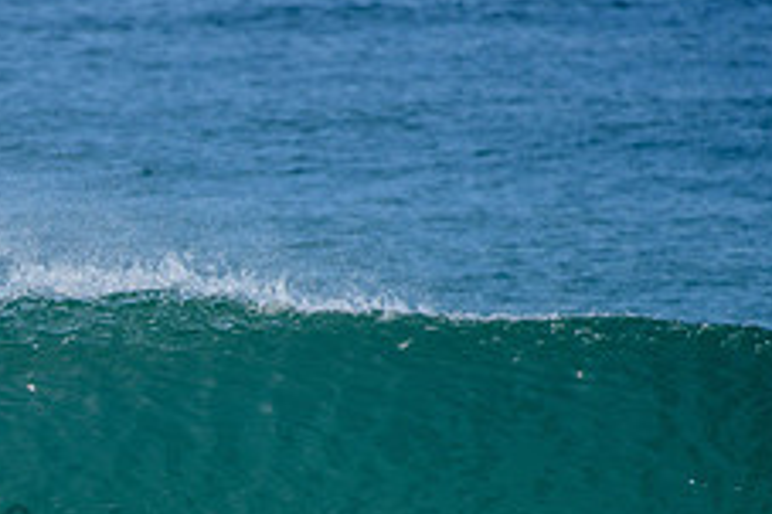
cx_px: -20
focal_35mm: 1279
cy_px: 529
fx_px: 27407
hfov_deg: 1.6
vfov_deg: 1.1
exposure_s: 1/2500
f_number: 6.3
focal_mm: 500
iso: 250
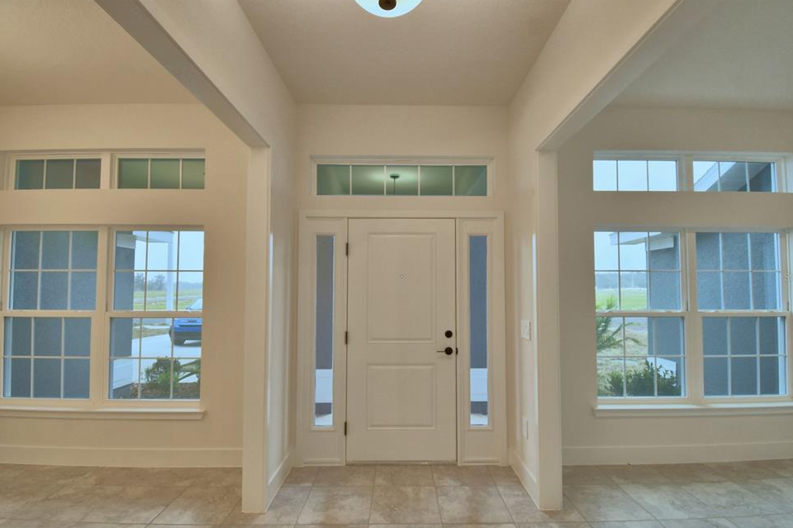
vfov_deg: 73.6
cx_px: 408
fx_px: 352
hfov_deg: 96.7
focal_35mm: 16
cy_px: 277
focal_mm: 10
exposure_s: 1/80
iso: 400
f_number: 4.5
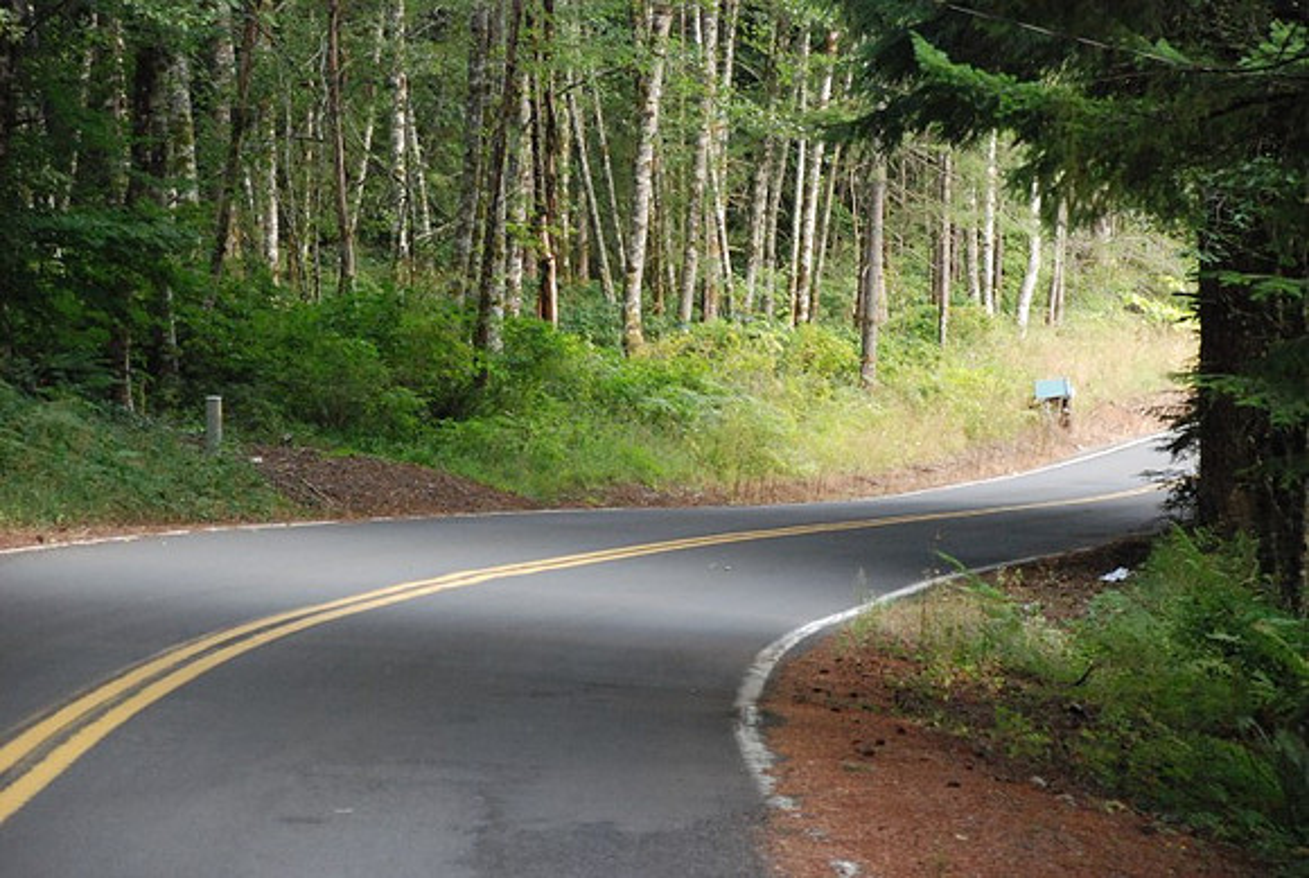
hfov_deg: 15.2
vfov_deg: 10.2
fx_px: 4917
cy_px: 439
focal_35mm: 135
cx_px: 654
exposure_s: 1/160
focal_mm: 90
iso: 1600
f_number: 5.6
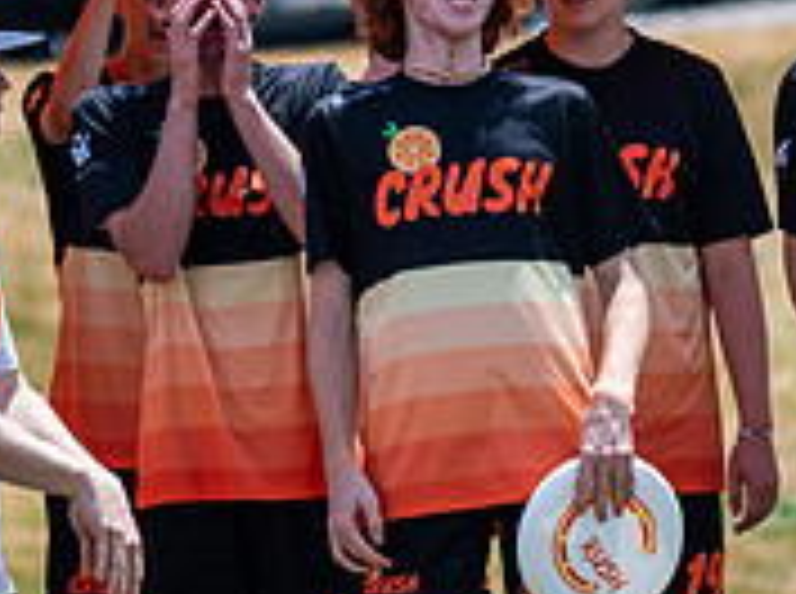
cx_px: 431
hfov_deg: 1.2
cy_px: 445
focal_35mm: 1721
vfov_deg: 0.9
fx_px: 39494
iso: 400
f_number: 5
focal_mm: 300
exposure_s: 1/2500
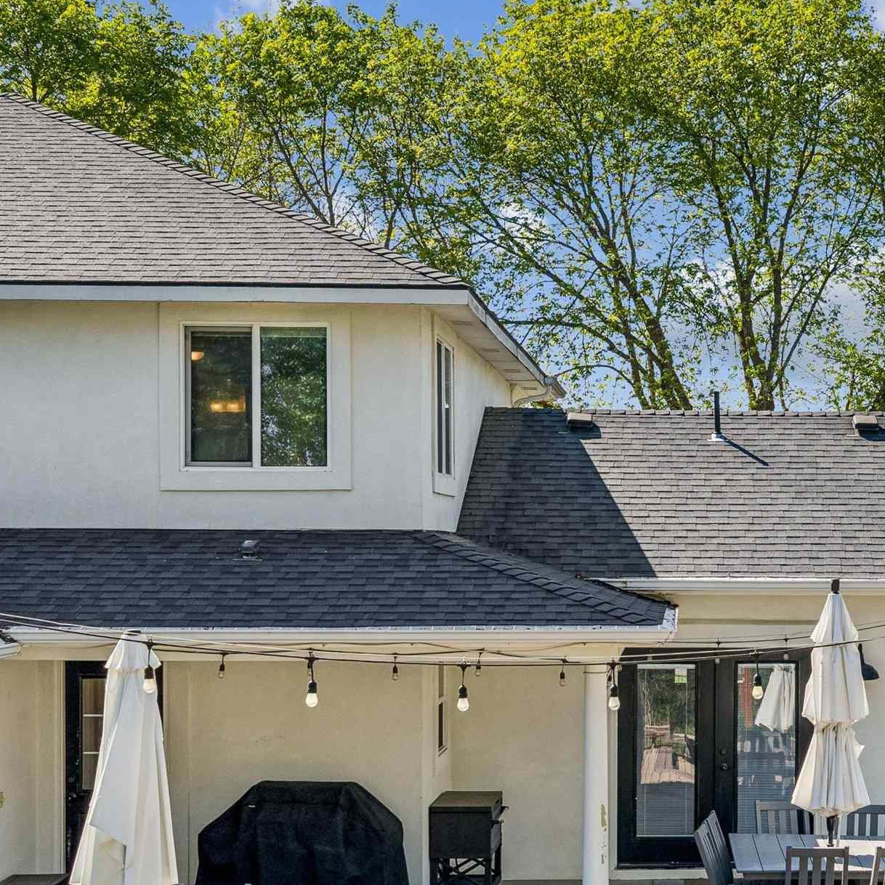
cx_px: 785
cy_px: 613
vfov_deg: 28.4
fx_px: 1735
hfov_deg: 27.6
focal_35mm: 60
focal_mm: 14.4
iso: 320
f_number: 2.8
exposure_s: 1/120
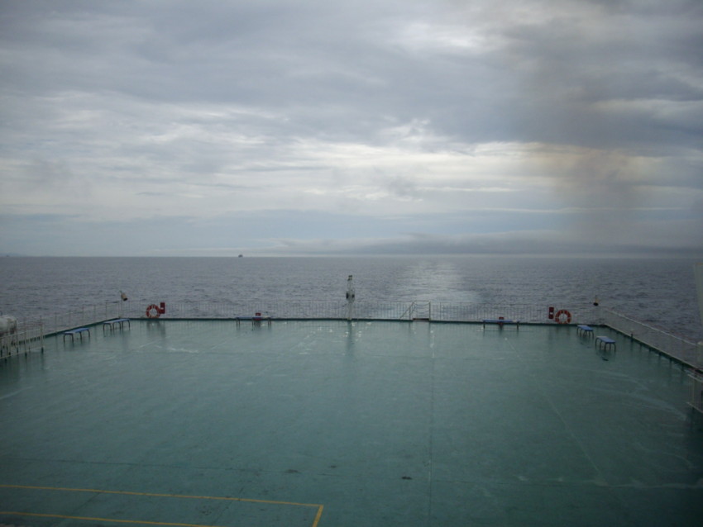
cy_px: 264
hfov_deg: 50.1
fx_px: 752
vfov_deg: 38.7
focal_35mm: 37
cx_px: 352
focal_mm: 6.2
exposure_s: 1/500
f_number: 5.6
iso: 80
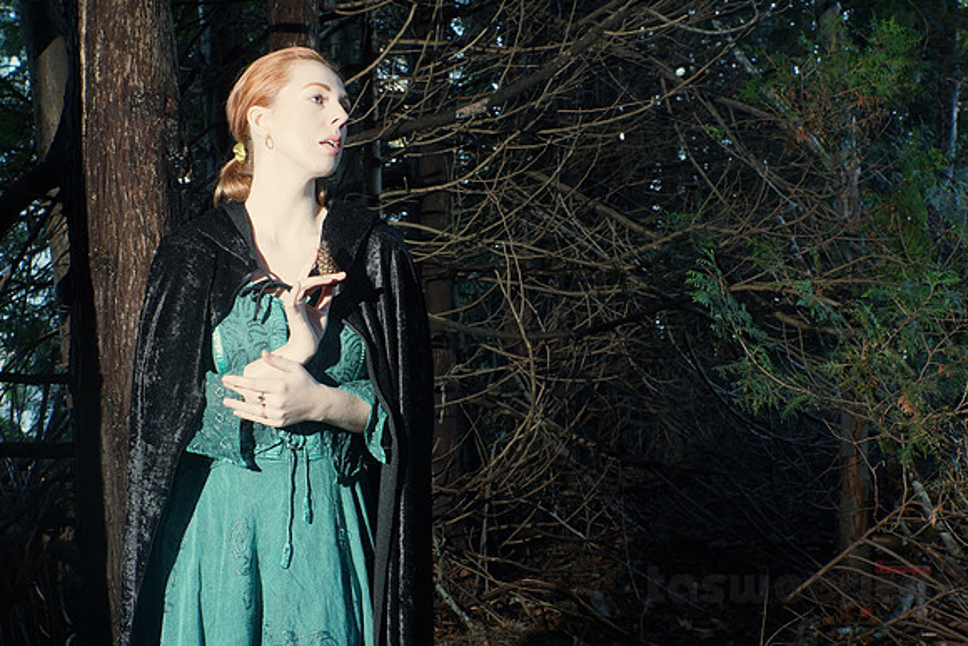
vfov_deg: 36.9
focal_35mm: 36
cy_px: 323
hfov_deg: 53.1
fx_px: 968
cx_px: 484
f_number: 5
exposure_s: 1/100
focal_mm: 24
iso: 400
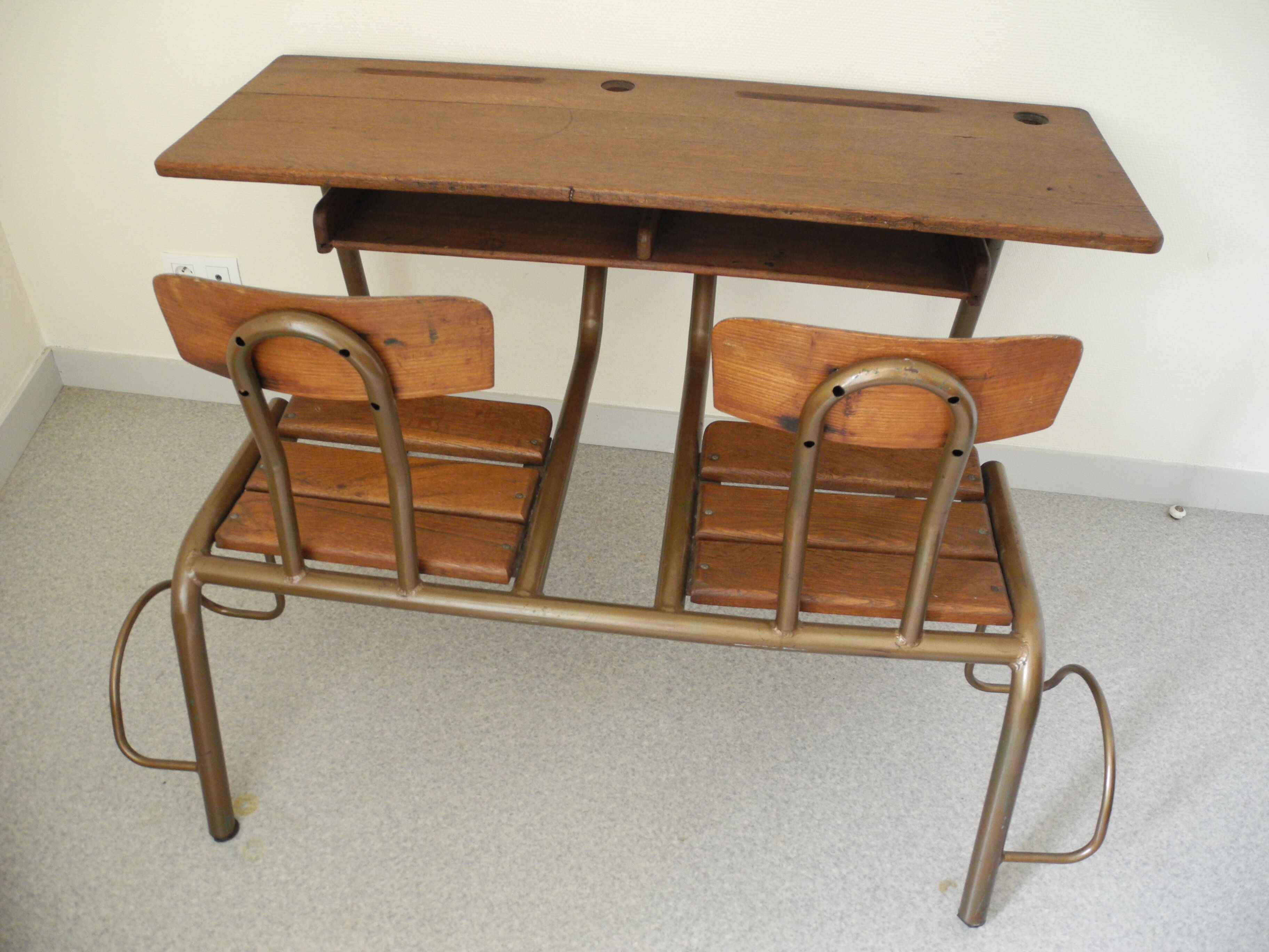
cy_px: 476
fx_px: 1026
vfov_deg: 49.7
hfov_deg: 63.4
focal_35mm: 28
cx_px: 634
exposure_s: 1/8.5
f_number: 2.8
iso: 400
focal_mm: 6
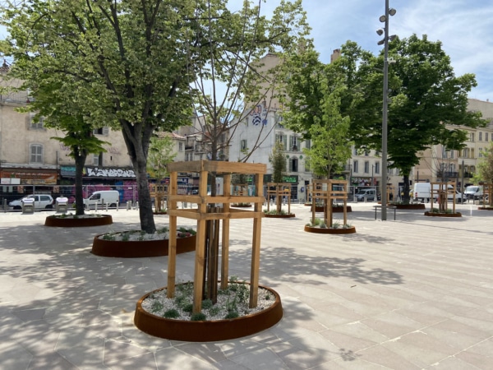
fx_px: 370
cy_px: 185
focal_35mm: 26
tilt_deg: -2.1
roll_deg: +1.4
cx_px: 246
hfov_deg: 67.3
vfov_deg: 53.1
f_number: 1.8
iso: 32
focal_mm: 4.25
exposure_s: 1/2625
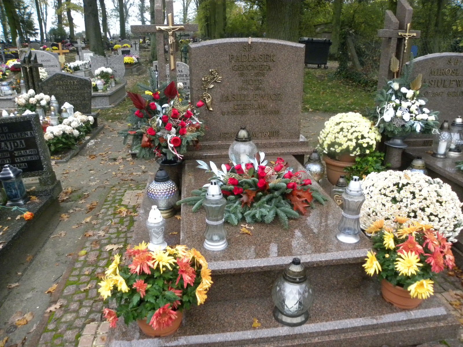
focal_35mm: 26
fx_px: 348
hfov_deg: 67.3
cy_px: 174
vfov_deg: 53.1
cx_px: 232
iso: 400
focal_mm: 4.6
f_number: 2.8
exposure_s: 1/200
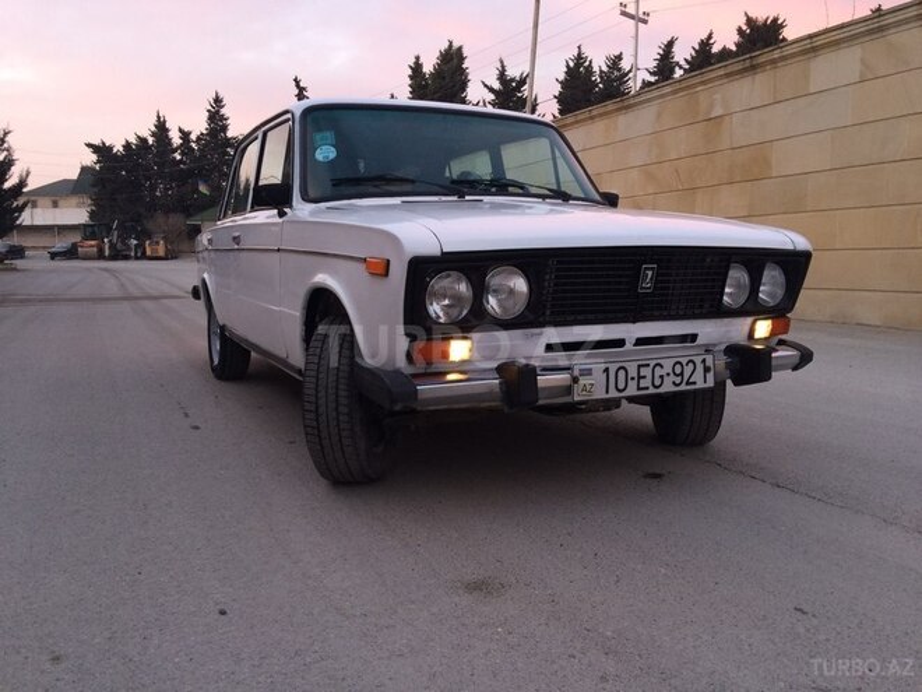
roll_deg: +1.6
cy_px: 346
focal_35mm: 29
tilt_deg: -7.8
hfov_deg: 61.7
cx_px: 461
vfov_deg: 48.2
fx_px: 772
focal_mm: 4.15
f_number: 2.2
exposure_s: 1/33
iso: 125
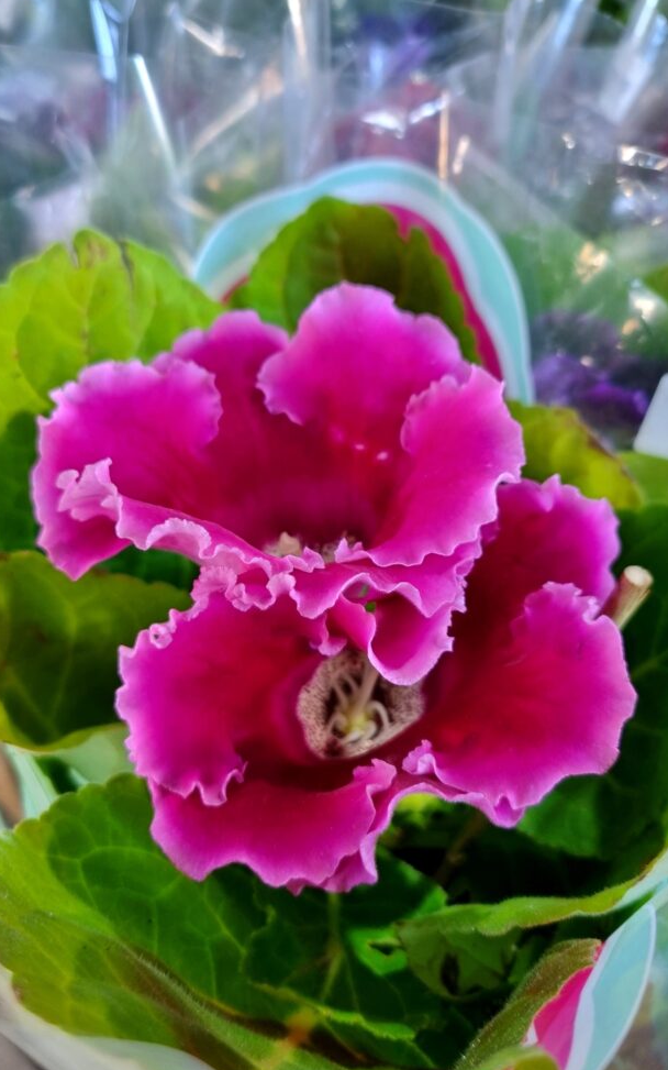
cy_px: 554
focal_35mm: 29
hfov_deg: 43.0
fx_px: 845
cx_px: 288
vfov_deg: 64.6
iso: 200
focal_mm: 5.4
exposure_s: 1/40
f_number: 1.8
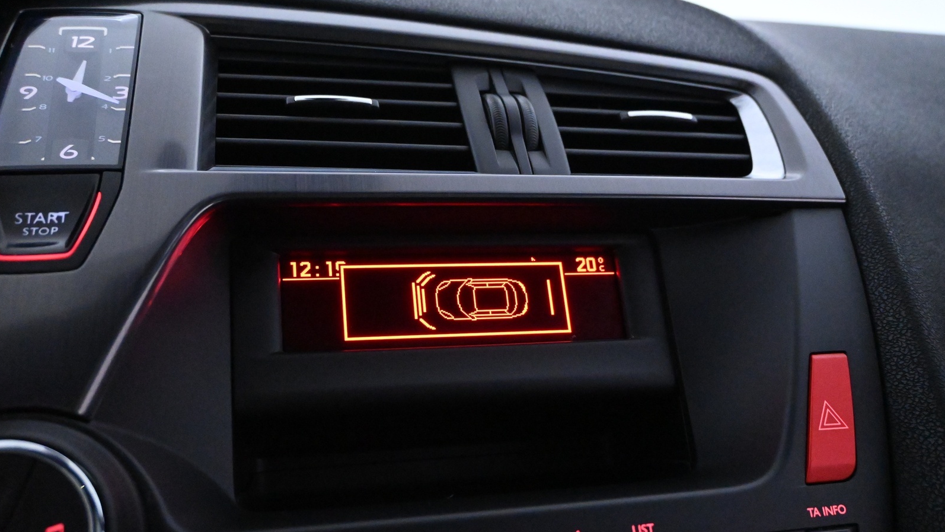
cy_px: 302
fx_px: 840
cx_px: 474
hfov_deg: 58.7
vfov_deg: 35.1
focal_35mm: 34
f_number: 4
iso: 10000
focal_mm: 21
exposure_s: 1/160
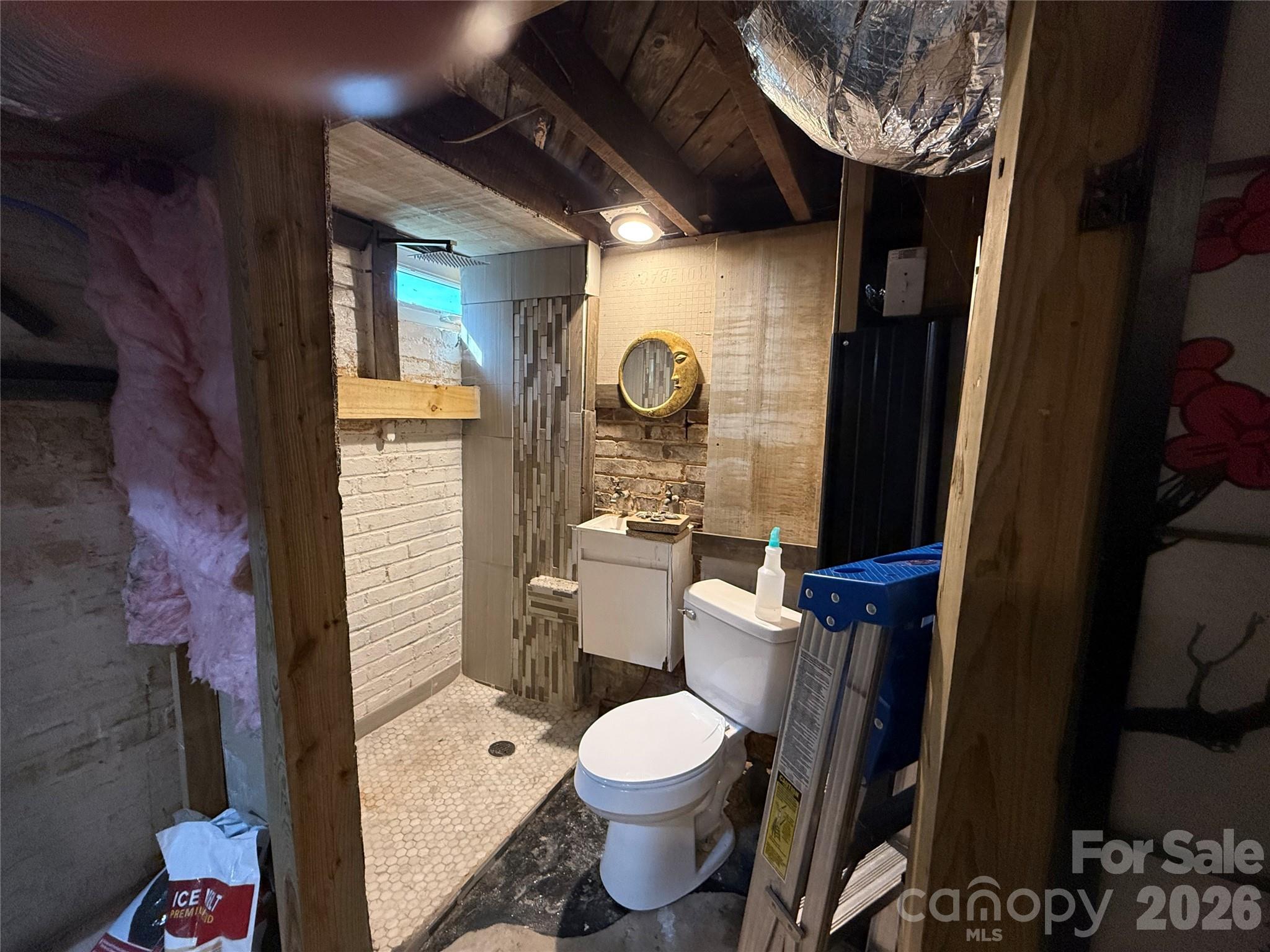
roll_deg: -1.4
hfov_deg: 102.1
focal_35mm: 14
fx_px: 514
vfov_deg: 85.7
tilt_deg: -6.8
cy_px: 476
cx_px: 635
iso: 500
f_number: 2.2
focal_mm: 2.22
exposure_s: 1/120
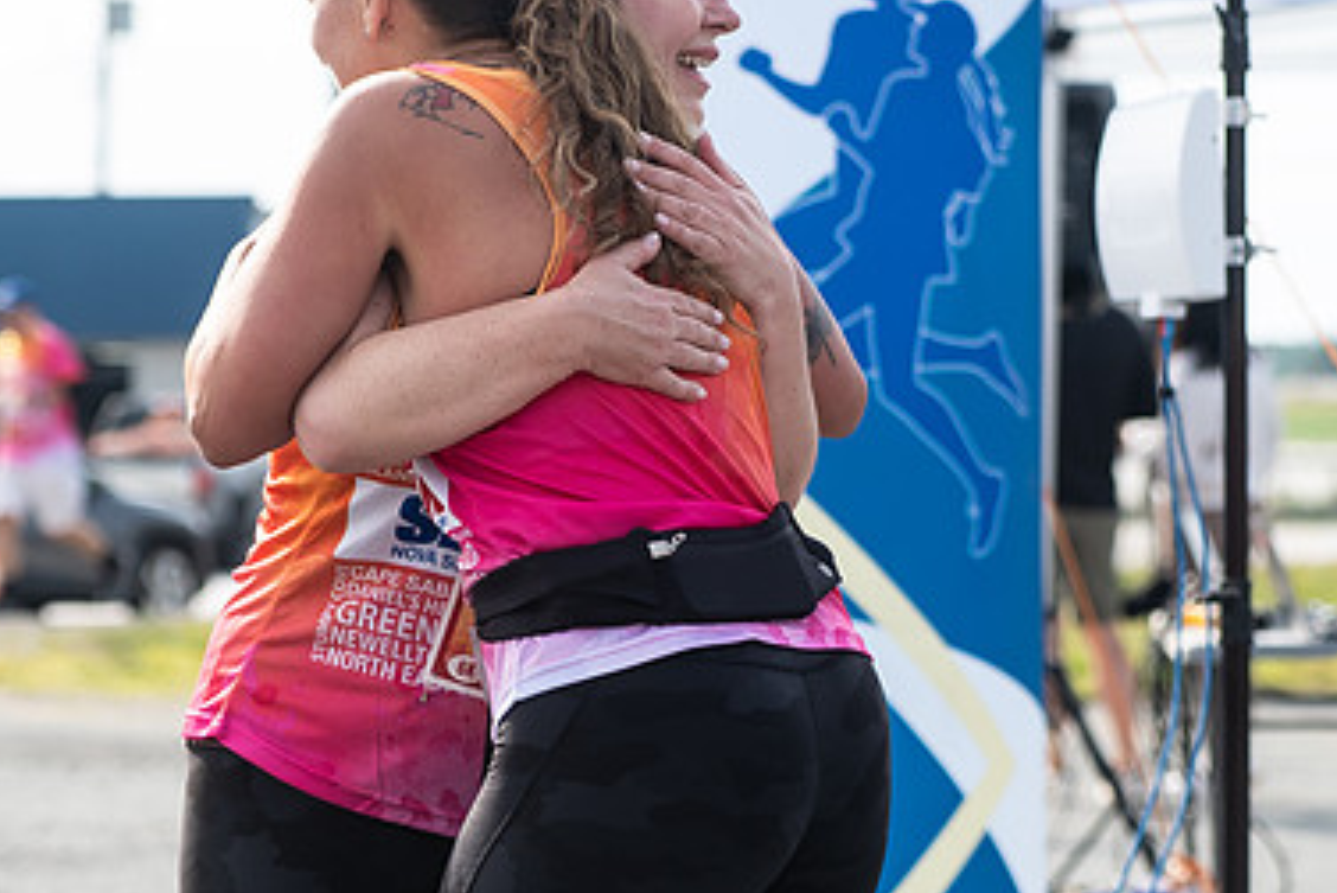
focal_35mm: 200
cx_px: 606
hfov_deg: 10.3
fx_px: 7430
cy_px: 423
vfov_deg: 6.9
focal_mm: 82
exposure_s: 1/1250
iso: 250
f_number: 4.5
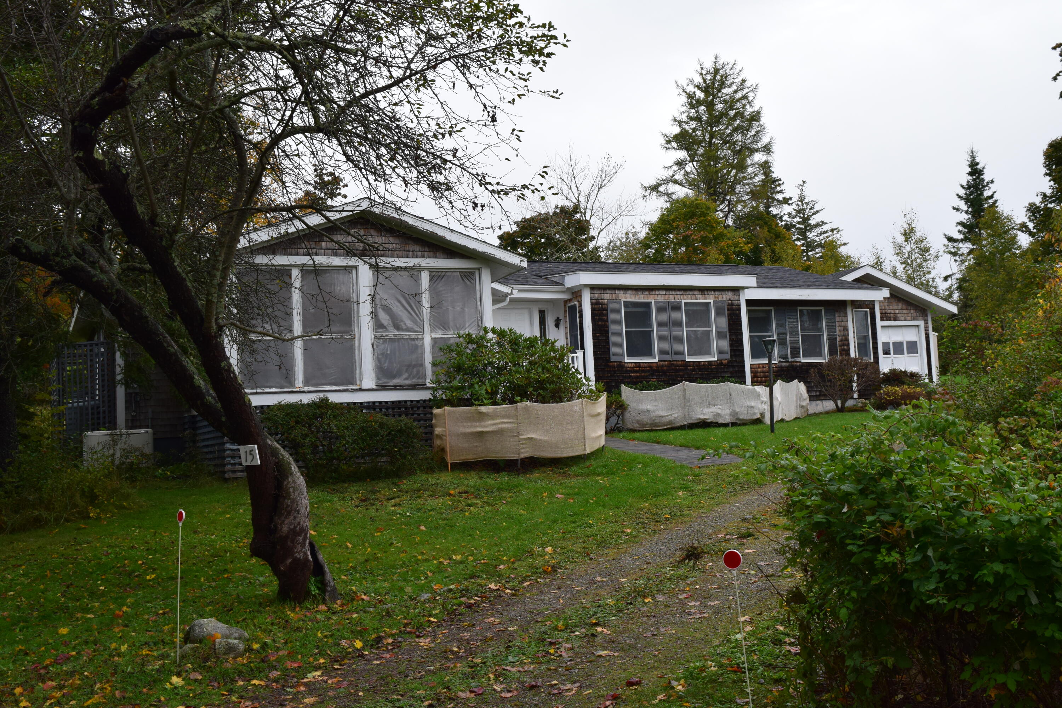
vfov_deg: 35.5
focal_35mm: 38
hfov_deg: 51.3
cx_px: 531
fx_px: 1106
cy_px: 354
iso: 400
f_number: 10
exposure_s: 1/320
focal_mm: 25
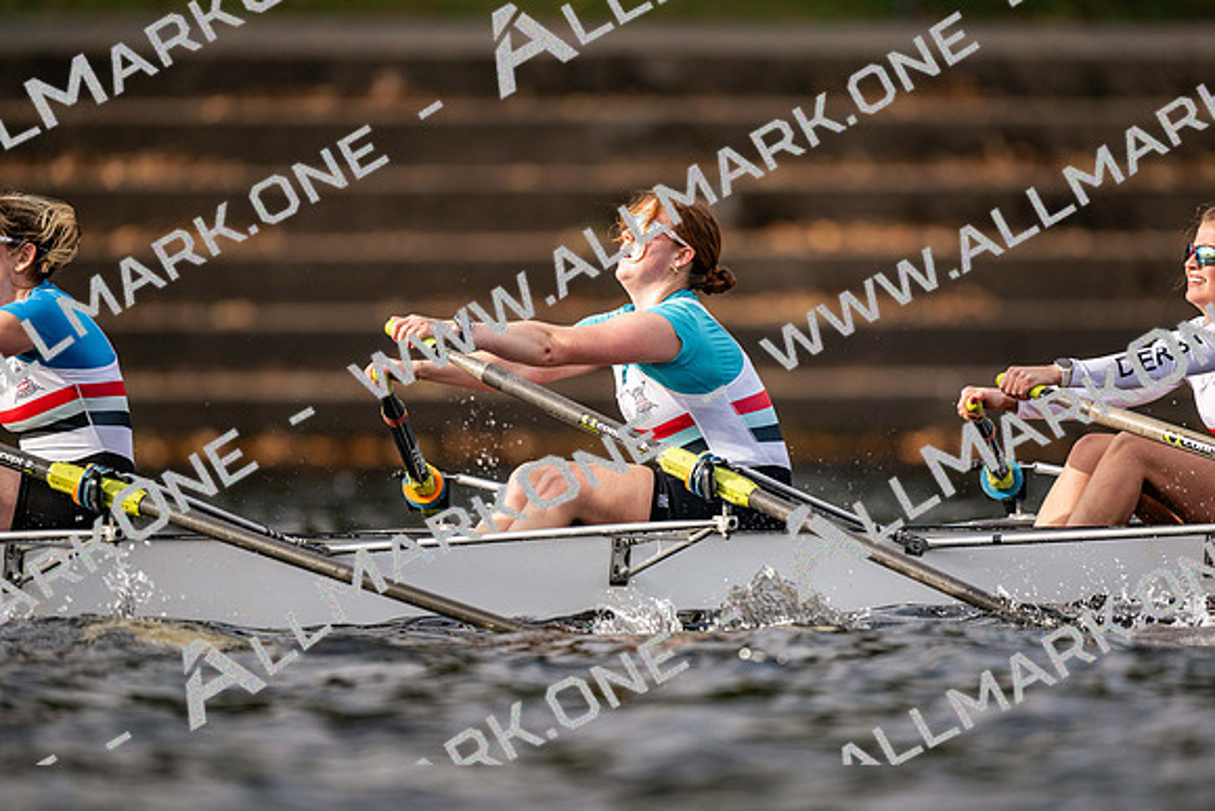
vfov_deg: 2.3
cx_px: 608
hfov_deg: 3.4
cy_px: 406
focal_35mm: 600
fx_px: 20264
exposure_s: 1/2500
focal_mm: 600
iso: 360
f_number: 4
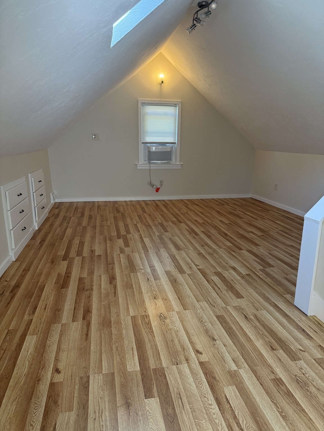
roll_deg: -0.9
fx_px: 300
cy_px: 216
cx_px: 162
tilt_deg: -13.4
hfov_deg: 56.8
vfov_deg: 71.6
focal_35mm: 24
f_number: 1.78
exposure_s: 1/120
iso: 320
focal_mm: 6.76
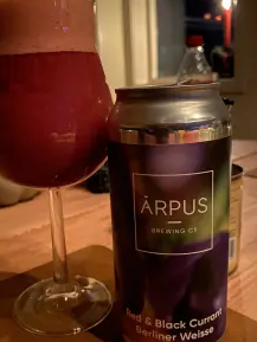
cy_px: 181
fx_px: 356
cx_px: 105
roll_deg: +3.4
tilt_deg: -13.8
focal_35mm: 36
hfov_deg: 39.5
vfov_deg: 51.3
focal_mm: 4.25
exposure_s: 1/4
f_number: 1.8
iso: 1000
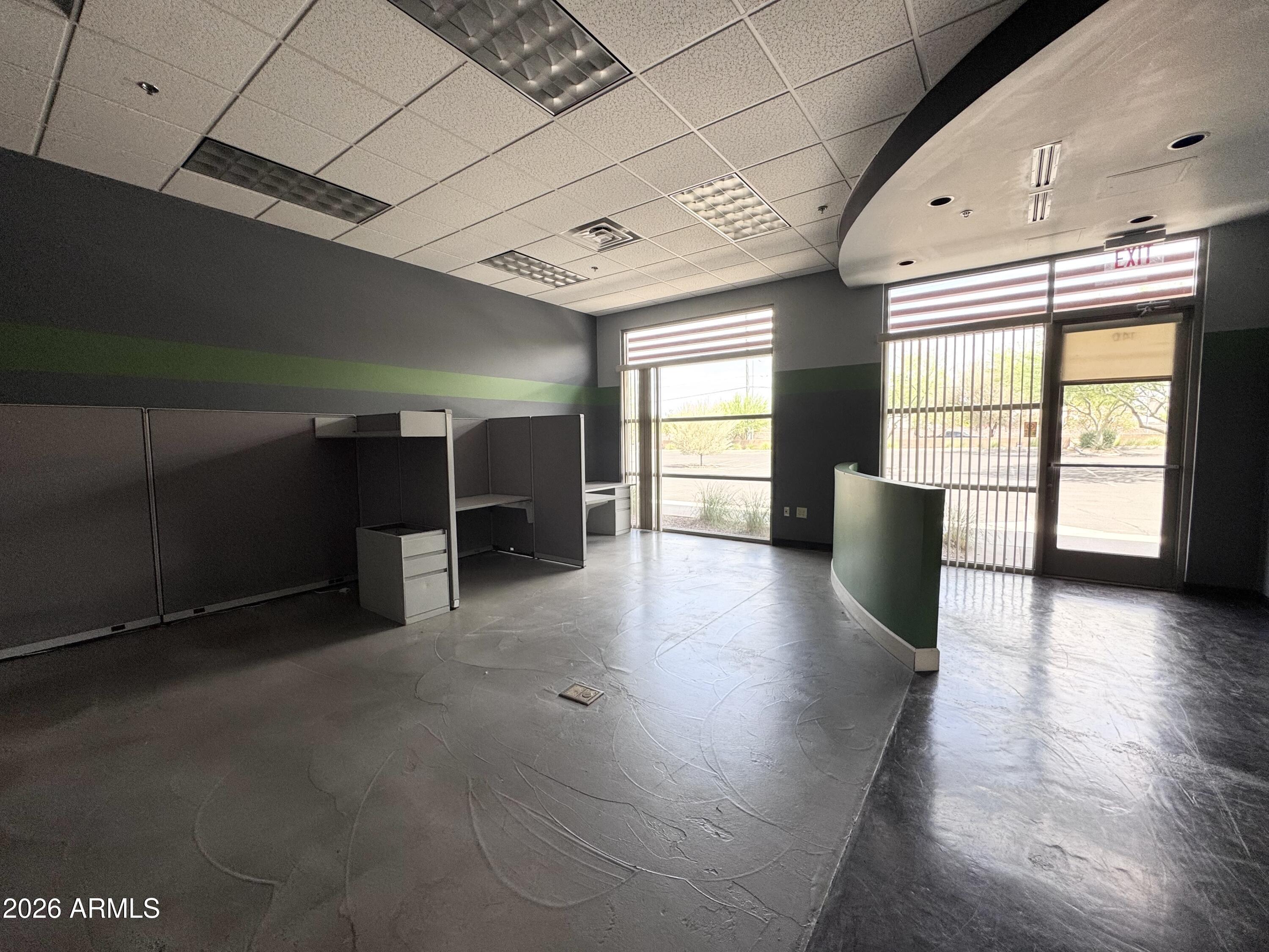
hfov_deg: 102.1
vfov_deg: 85.7
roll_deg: +0.5
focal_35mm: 14
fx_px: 513
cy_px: 476
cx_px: 634
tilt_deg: -4.2
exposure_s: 1/99
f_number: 2.2
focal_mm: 2.22
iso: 64
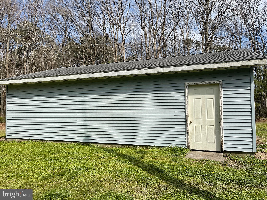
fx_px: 201
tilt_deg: +1.4
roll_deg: +0.6
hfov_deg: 67.3
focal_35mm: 26
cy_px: 100
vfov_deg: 53.1
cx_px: 134
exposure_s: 1/4525
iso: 32
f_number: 1.6
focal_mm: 5.1
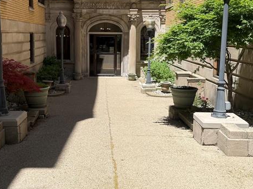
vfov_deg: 27.5
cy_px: 89
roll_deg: -0.2
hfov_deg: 36.1
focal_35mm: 53
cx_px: 108
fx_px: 387
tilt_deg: -6.7
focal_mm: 6.76
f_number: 1.78
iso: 80
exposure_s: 1/3145
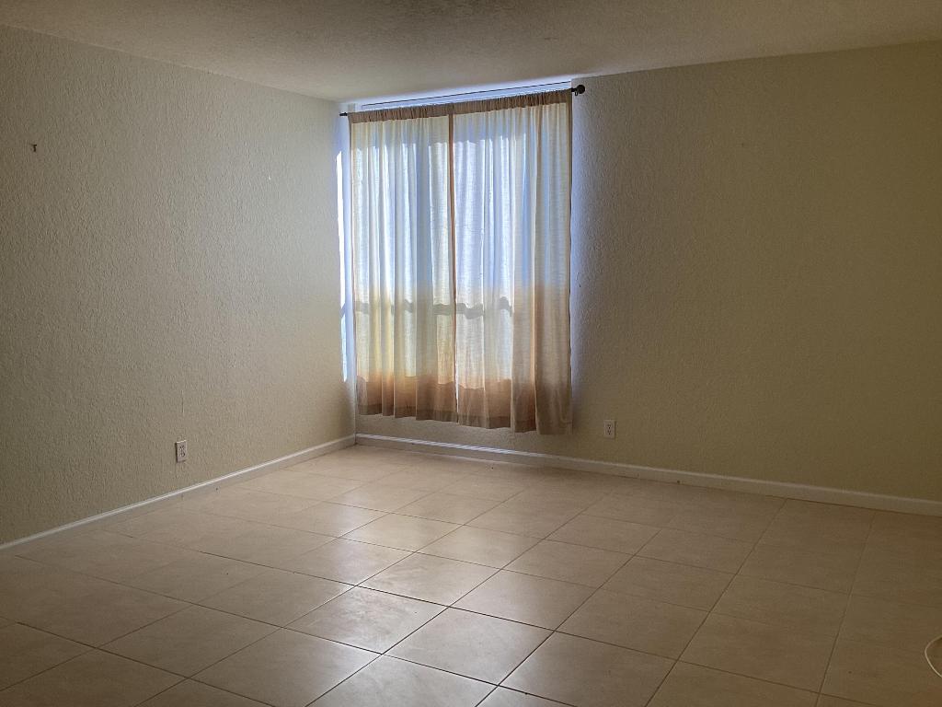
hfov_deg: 58.4
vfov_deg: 45.4
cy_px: 354
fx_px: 844
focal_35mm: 31
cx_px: 471
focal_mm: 3.3
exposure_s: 1/120
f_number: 2.4
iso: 32
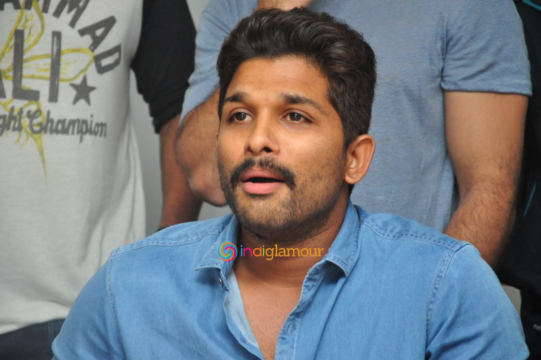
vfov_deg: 8.7
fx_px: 2364
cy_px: 180
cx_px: 270
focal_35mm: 158
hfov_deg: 13.1
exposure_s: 1/125
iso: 1600
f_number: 5.6
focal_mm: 105
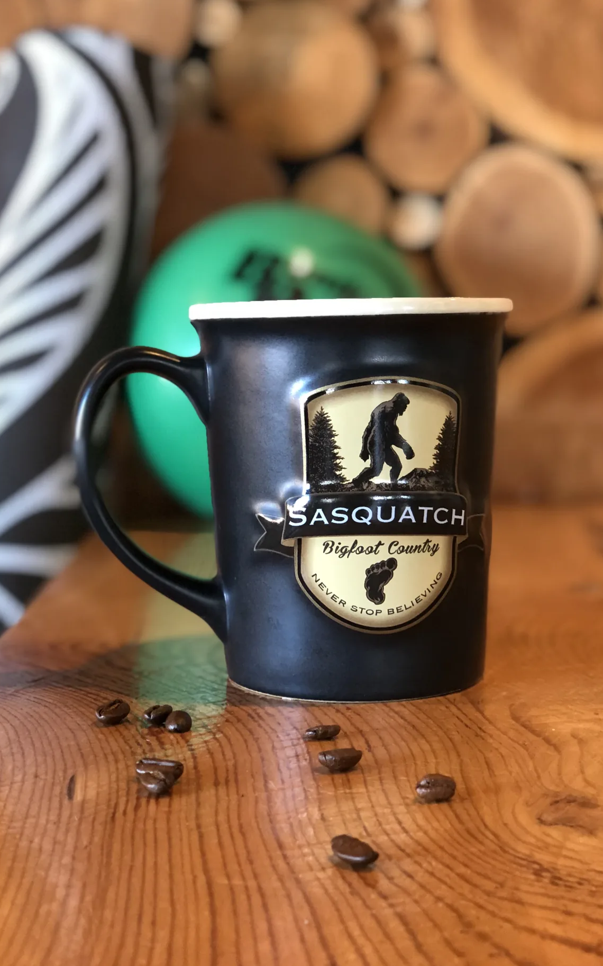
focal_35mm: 58
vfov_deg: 35.1
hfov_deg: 22.3
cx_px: 246
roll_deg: +2.0
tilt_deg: -6.2
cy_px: 468
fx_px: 1526
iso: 160
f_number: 2.4
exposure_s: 1/17
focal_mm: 6
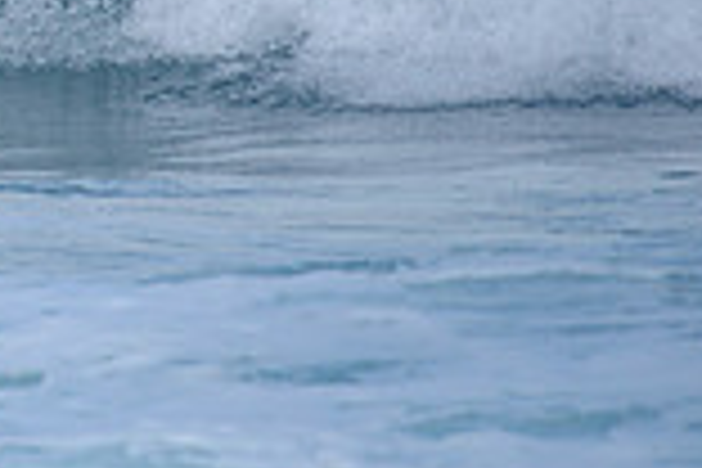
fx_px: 36345
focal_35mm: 1864
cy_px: -137
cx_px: -562
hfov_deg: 1.1
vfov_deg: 0.7
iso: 200
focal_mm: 500
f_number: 5.6
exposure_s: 1/2000
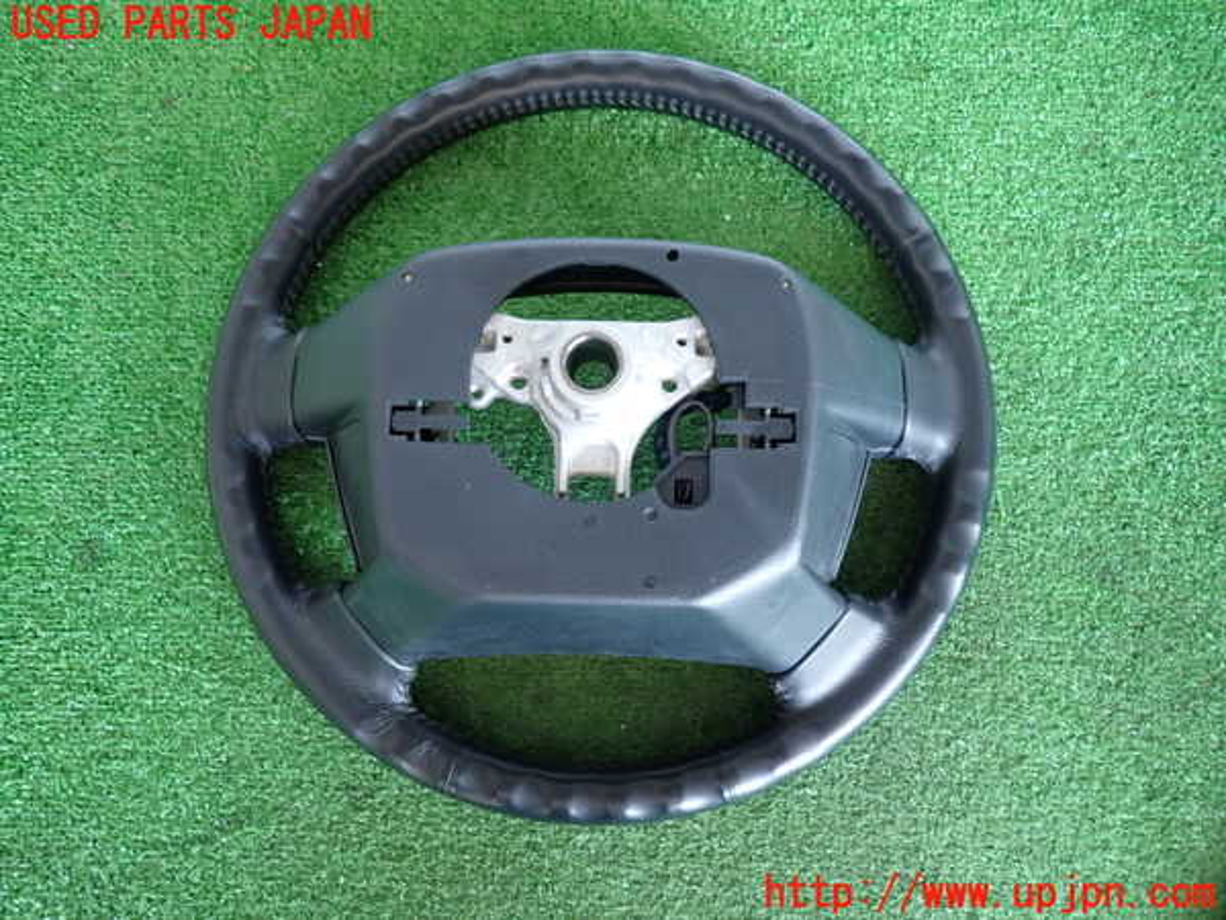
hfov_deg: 69.4
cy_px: 460
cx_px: 613
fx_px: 885
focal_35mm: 25
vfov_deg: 54.9
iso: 250
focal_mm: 4.5
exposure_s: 1/30
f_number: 2
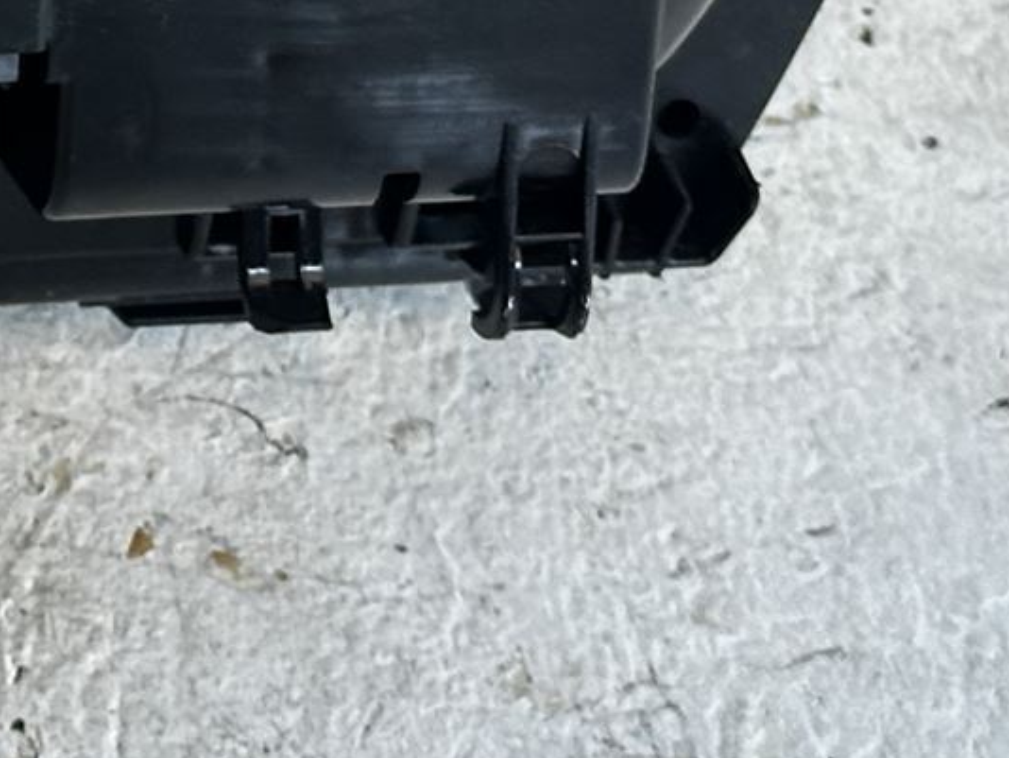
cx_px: -429
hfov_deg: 10.4
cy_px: -578
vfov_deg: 7.8
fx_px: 5366
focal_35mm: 184
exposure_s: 1/100
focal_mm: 6.86
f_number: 1.78
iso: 125
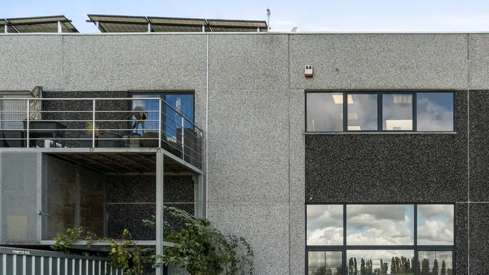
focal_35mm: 32
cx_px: 414
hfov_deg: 55.2
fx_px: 415
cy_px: 271
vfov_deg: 33.7
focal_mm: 16
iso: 1600
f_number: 11
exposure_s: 1/1600
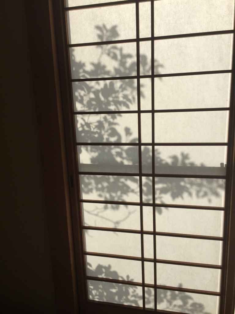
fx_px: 262
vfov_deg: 61.7
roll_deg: +0.8
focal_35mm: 29
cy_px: 157
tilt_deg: -9.5
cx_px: 118
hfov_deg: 48.2
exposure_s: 1/1199
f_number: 2.2
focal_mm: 4.15
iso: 32
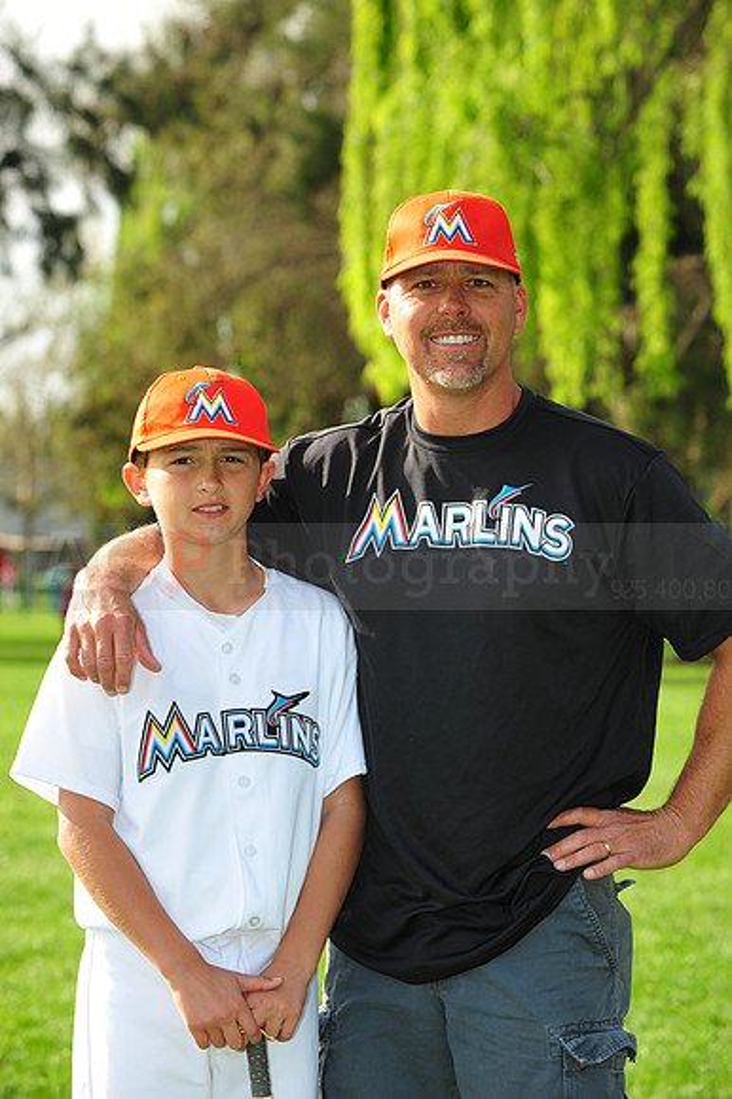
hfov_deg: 11.4
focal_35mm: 120
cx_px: 366
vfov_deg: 17.1
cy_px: 550
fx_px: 3664
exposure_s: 1/250
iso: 200
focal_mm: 120
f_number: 7.1
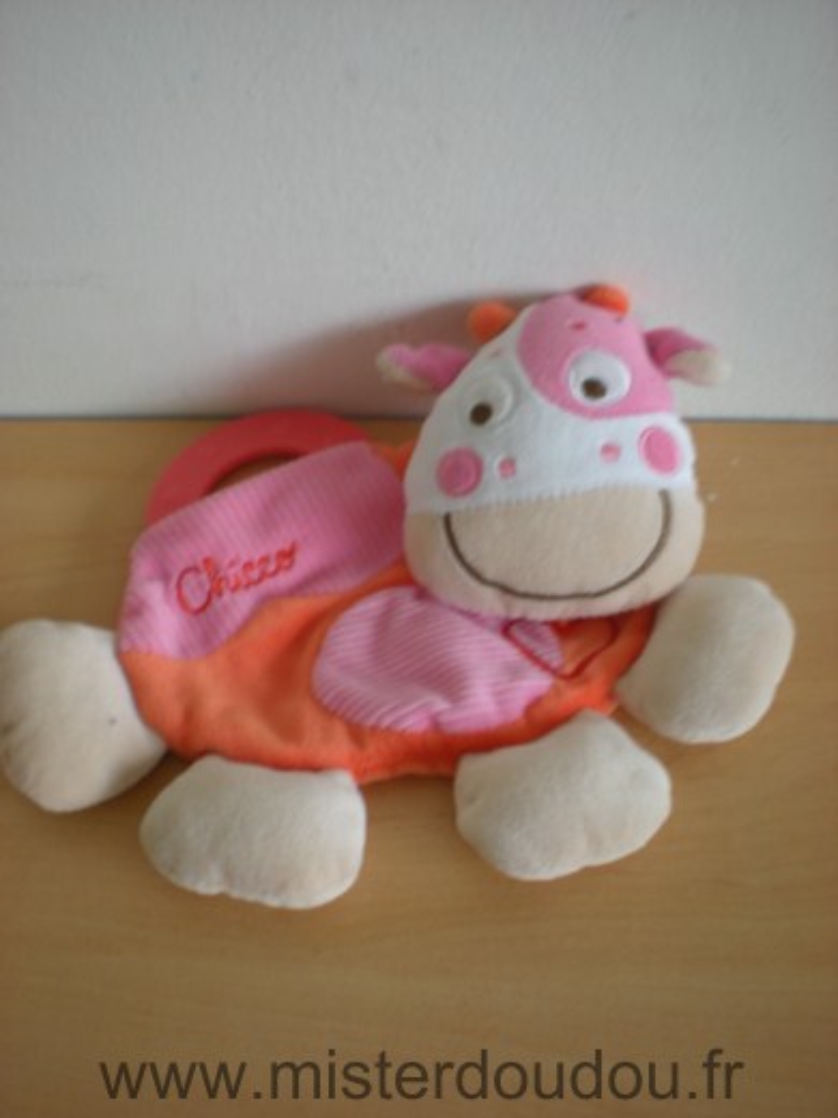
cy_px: 559
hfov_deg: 37.7
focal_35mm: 38
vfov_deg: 49.0
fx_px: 1227
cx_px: 419
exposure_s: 1/8.1
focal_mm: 6.3
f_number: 3.1
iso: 64
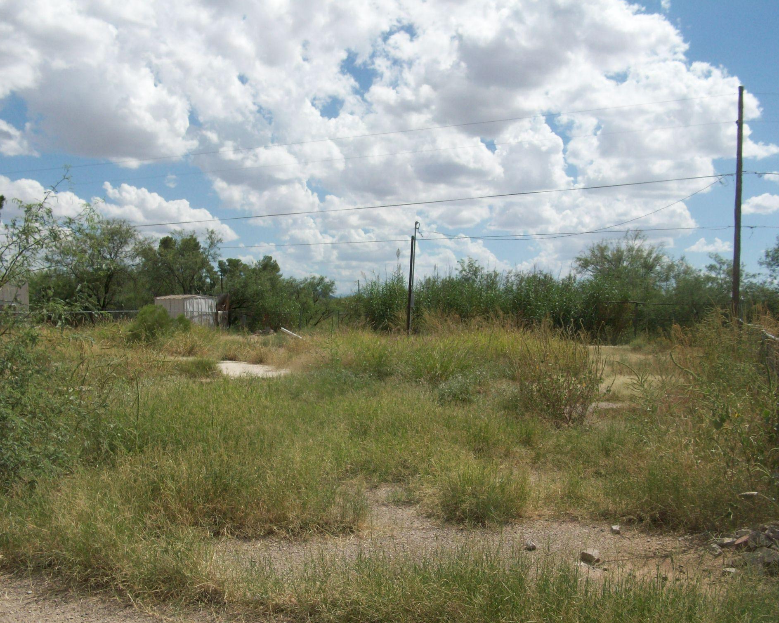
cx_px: 377
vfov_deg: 41.1
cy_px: 316
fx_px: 830
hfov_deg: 50.3
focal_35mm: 36
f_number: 5.5
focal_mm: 5.7
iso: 64
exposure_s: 1/622
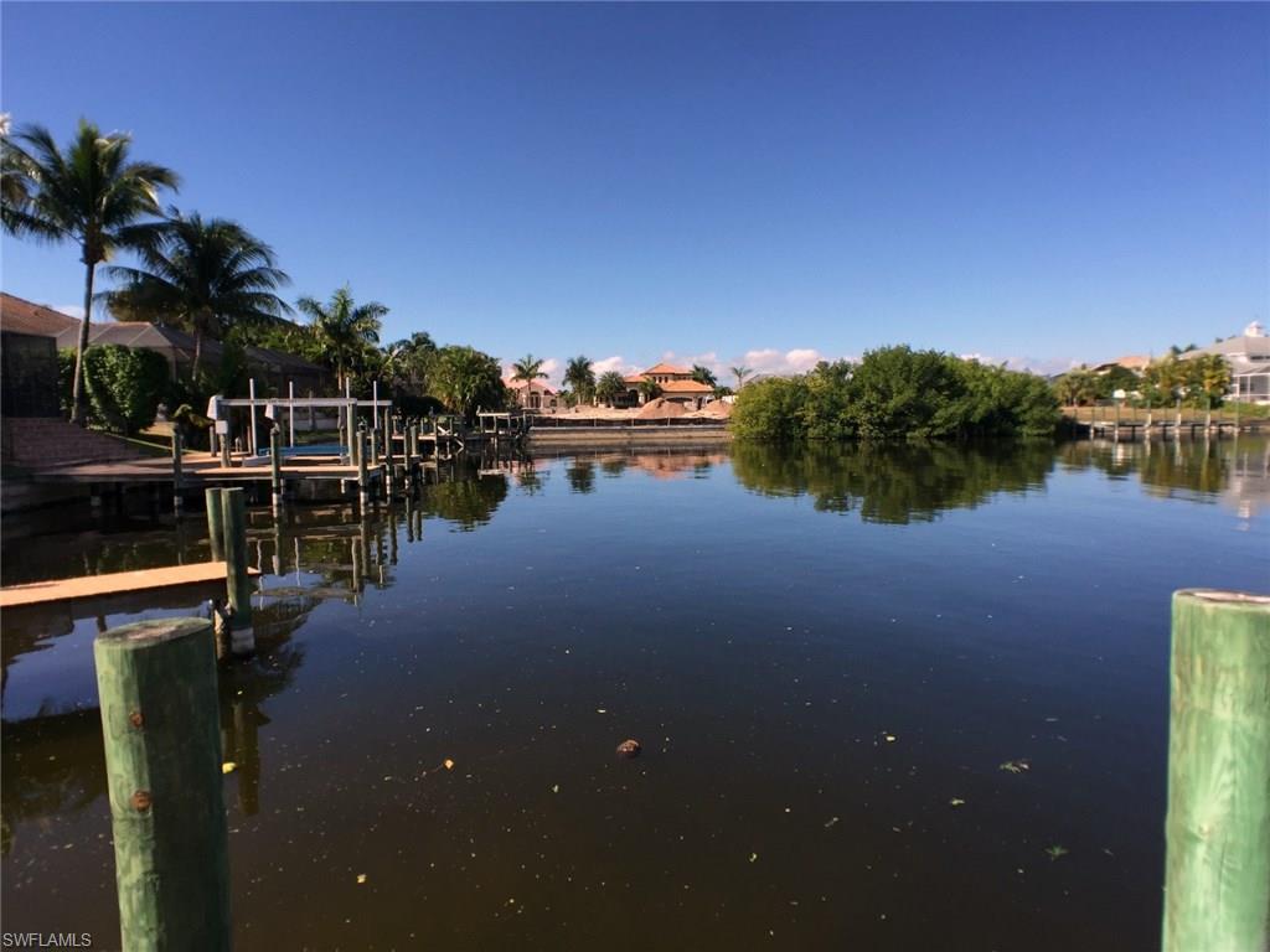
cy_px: 476
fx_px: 1064
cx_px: 635
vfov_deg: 48.2
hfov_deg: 61.7
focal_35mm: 29
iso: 32
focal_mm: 4.15
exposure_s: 1/1364
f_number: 2.2
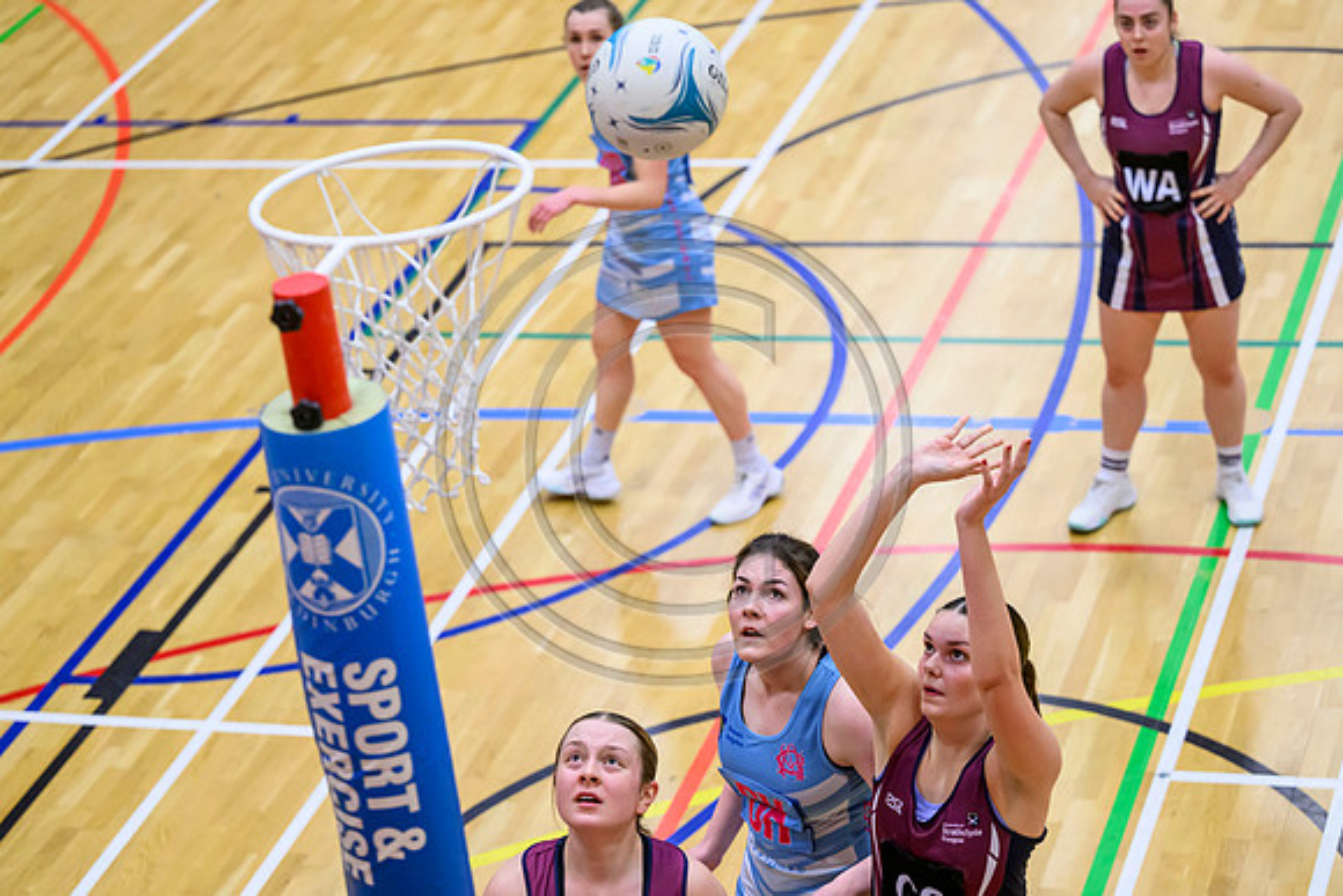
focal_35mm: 94
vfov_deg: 14.6
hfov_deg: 21.7
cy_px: 448
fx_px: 3507
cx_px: 672
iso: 5000
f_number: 2.8
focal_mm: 94
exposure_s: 1/1000
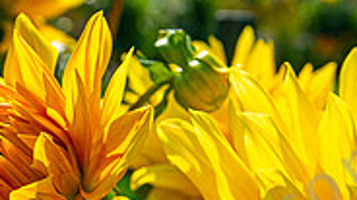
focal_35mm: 86
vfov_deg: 13.1
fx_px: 813
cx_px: 122
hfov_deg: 24.7
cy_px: 319
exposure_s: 1/400
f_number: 5
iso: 100
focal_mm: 26
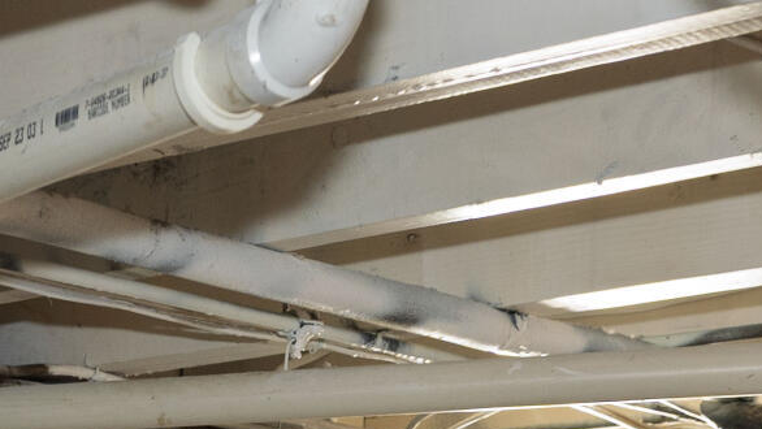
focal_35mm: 137
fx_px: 2762
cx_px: -109
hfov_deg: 15.2
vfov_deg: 8.3
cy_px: 965
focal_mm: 25.5
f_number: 4.8
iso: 400
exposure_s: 1/10
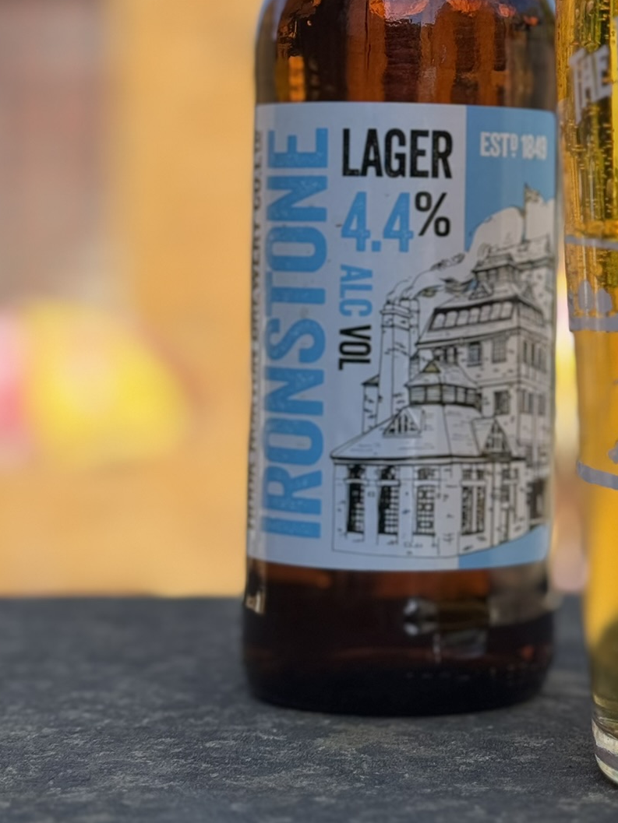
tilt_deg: +0.2
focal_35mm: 93
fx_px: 2213
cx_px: 584
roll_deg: -0.9
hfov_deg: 15.7
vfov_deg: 21.0
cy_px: 256
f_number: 1.78
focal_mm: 6.76
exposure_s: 1/1490
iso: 64
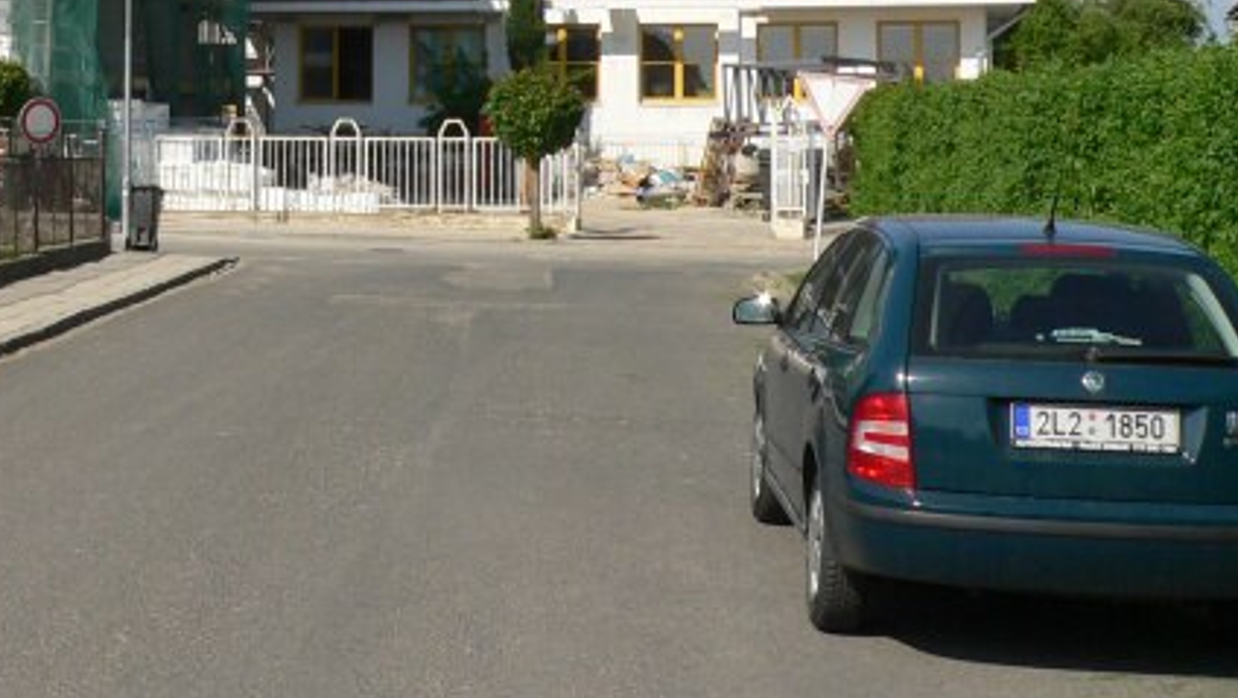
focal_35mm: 74
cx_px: 193
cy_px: -152
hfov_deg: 27.8
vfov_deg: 15.7
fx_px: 2430
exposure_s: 1/500
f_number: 5.2
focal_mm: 6
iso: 80
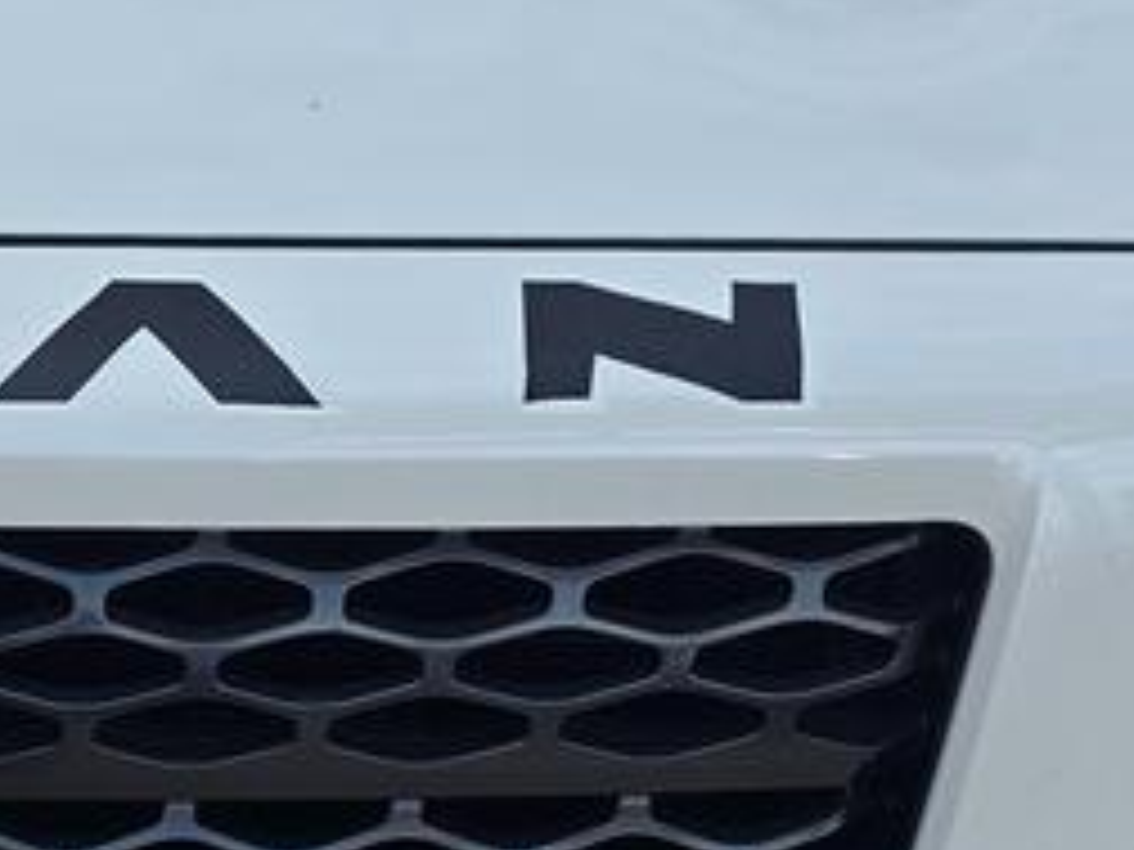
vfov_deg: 12.7
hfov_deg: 16.0
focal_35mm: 117
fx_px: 3833
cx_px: -306
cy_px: 409
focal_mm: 6.3
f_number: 1.7
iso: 80
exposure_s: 1/6574
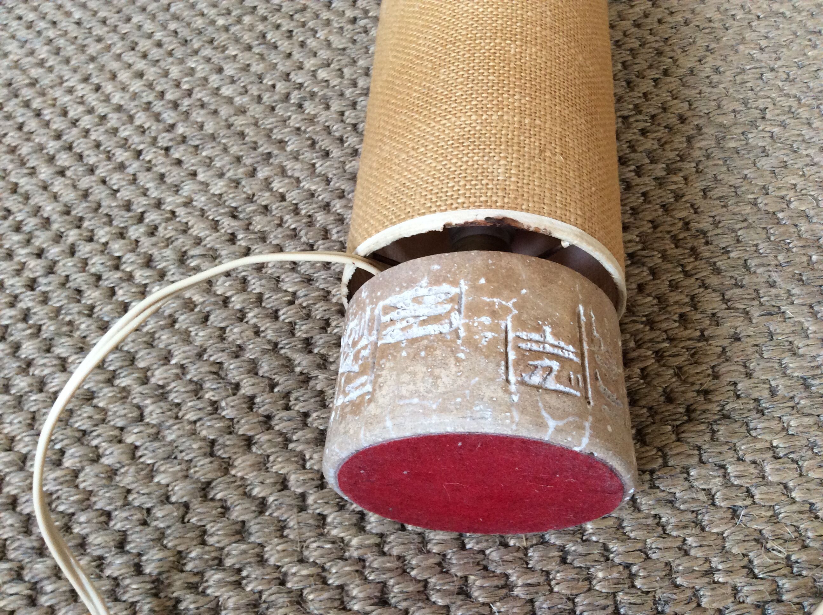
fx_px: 760
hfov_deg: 56.9
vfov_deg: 44.1
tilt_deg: -57.3
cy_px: 308
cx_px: 412
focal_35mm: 32
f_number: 2.4
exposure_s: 1/25
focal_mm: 3.3
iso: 125
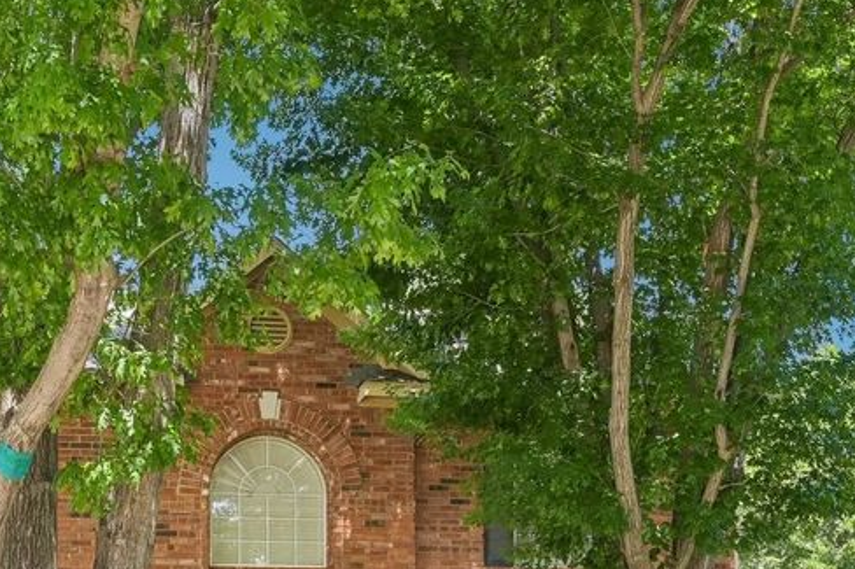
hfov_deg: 31.6
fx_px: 1496
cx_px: 275
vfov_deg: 20.8
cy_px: 586
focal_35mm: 63
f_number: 8
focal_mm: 30
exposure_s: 1/125
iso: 400
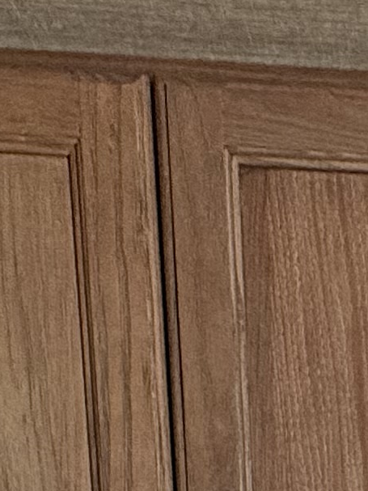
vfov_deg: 15.7
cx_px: 591
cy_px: 1037
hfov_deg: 14.5
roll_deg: -0.6
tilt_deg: -9.6
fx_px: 1319
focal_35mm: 93
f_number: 2.2
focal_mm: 2.22
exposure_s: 1/99
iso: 200
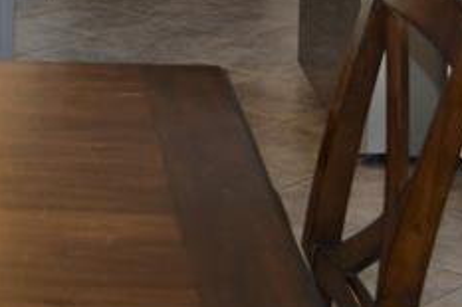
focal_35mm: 145
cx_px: 12
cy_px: -259
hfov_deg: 14.0
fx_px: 1859
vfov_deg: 9.0
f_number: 4
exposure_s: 1/80
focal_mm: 22
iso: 400
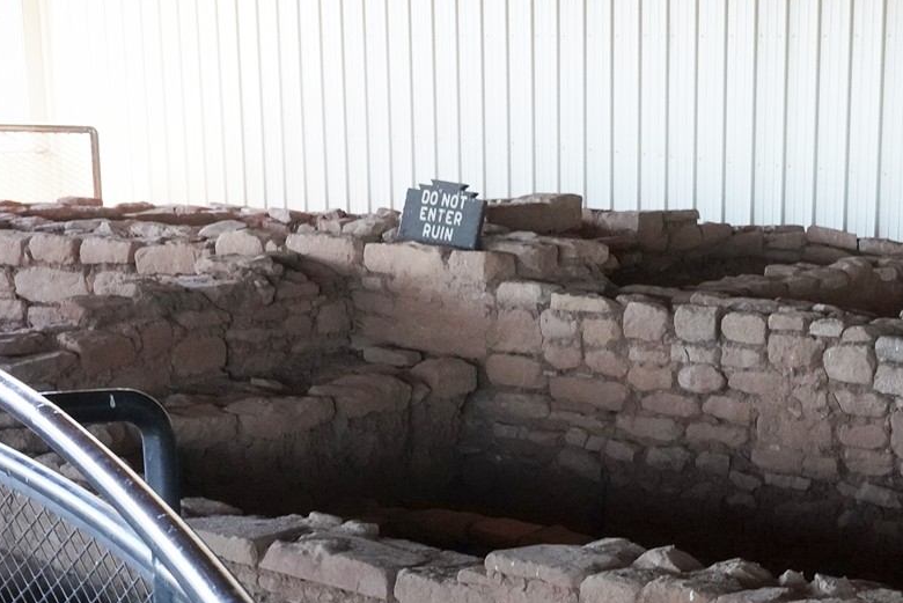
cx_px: 736
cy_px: 656
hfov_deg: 24.3
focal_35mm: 82
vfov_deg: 16.2
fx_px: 2058
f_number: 14
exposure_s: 1/100
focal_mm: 32
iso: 6400
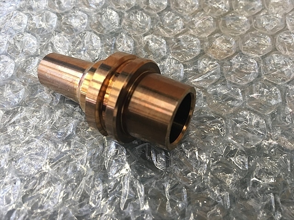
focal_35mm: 29
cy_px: 110
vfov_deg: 48.2
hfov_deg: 61.7
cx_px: 147
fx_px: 246
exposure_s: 1/30
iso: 80
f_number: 2.2
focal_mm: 4.15
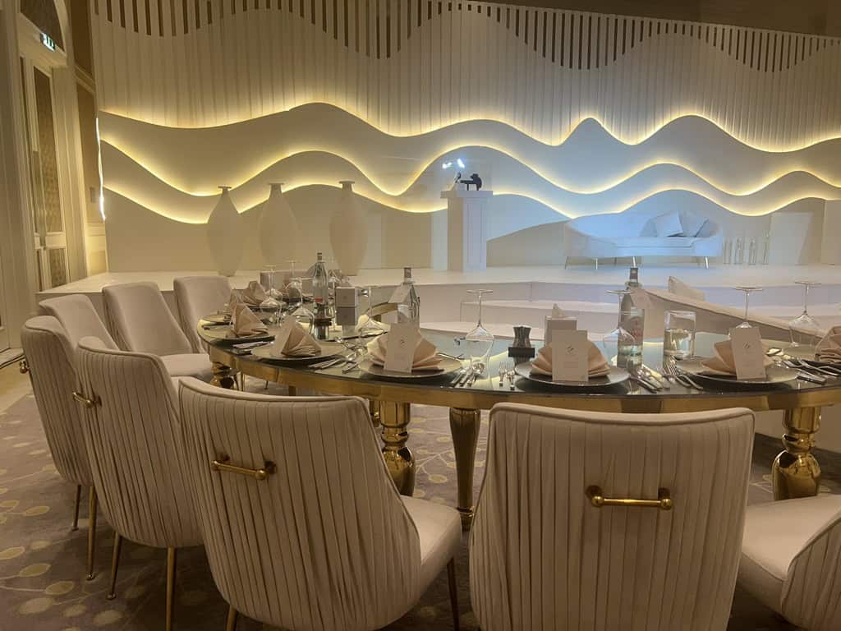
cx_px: 420
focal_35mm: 26
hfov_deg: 67.3
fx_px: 632
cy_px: 316
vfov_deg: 53.1
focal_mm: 5.7
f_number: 1.5
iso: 50
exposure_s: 1/100
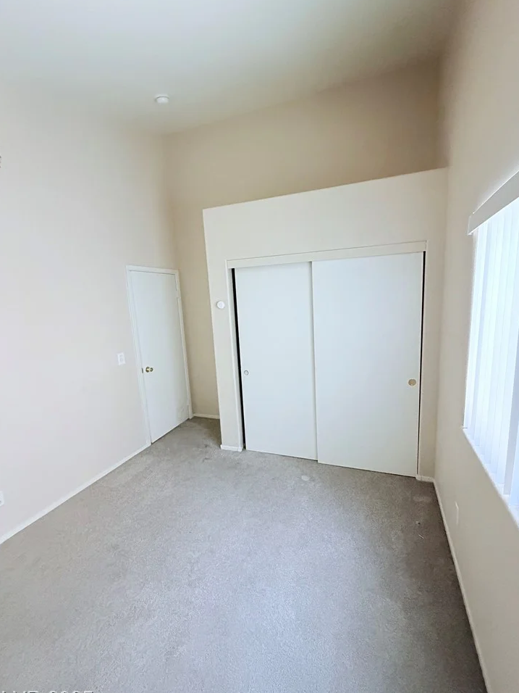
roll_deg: +3.1
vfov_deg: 98.2
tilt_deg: -9.4
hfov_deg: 81.7
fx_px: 300
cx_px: 274
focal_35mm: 15
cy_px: 349
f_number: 2.2
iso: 800
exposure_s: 1/60
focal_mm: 2.22
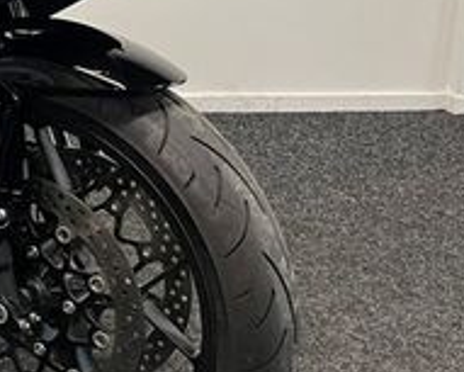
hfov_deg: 20.1
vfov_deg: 17.7
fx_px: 1168
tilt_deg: -13.5
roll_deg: +0.3
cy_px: 2
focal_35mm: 85
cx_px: -180
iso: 125
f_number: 1.6
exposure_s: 1/50
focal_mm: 5.1
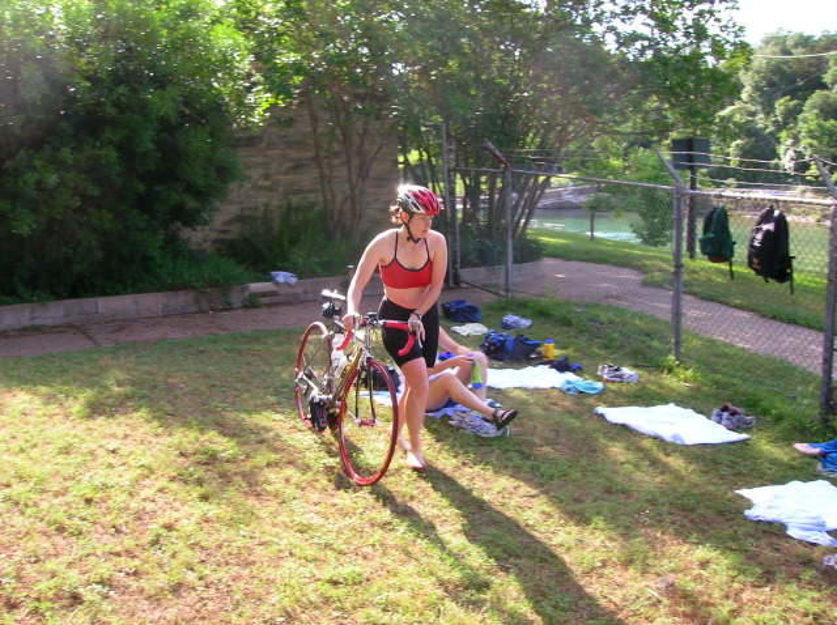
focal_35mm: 34
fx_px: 821
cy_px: 312
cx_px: 418
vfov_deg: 41.7
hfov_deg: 54.0
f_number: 4.9
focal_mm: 5.7
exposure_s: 1/62.8
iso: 50
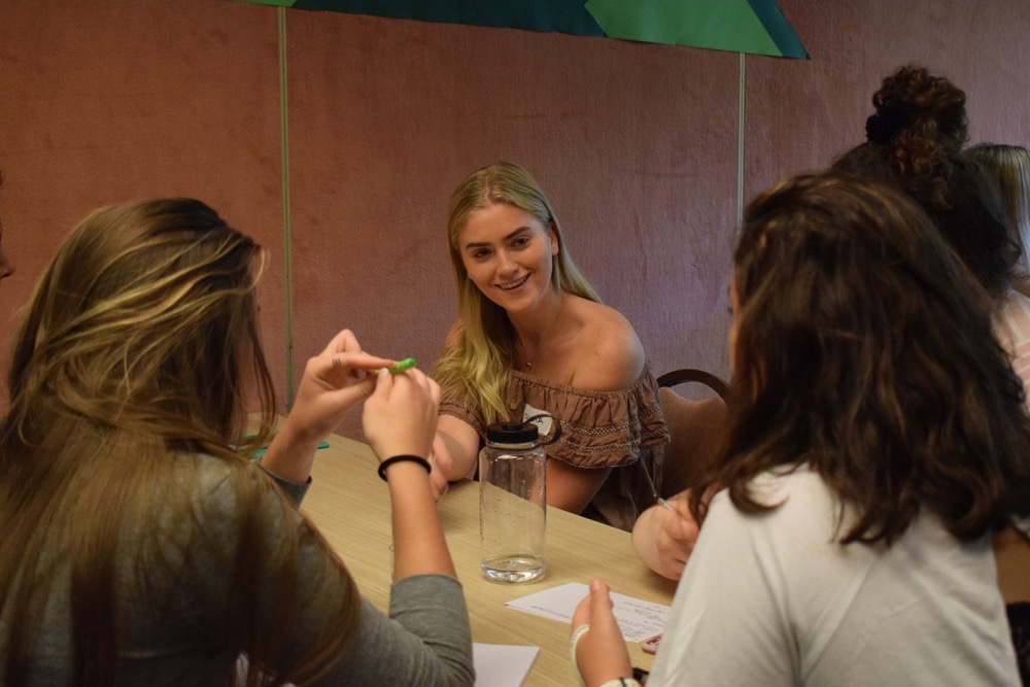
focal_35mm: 54
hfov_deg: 36.9
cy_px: 344
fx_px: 1545
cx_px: 515
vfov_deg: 25.1
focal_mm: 36
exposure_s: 1/125
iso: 3200
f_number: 4.8
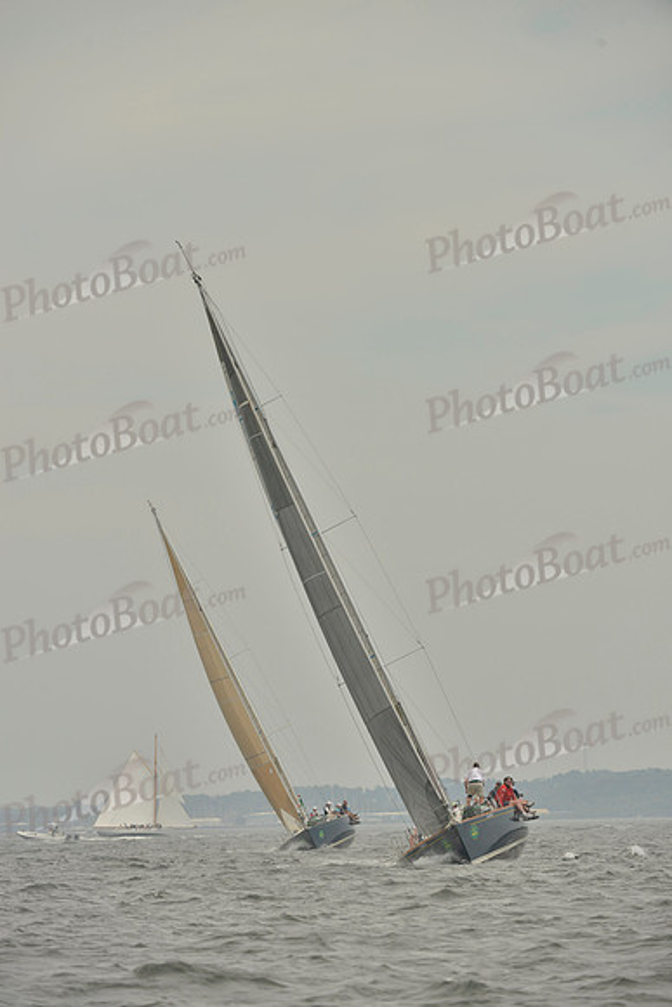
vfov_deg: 8.2
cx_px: 336
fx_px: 6995
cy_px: 504
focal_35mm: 250
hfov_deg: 5.5
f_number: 8
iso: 280
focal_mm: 250
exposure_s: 1/1250
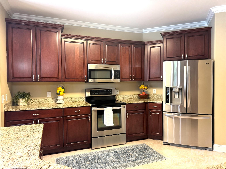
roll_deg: +0.2
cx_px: 113
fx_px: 157
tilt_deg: -1.1
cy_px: 84
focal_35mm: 24
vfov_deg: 56.8
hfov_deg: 71.6
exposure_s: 1/60
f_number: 1.78
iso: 250
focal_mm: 6.76
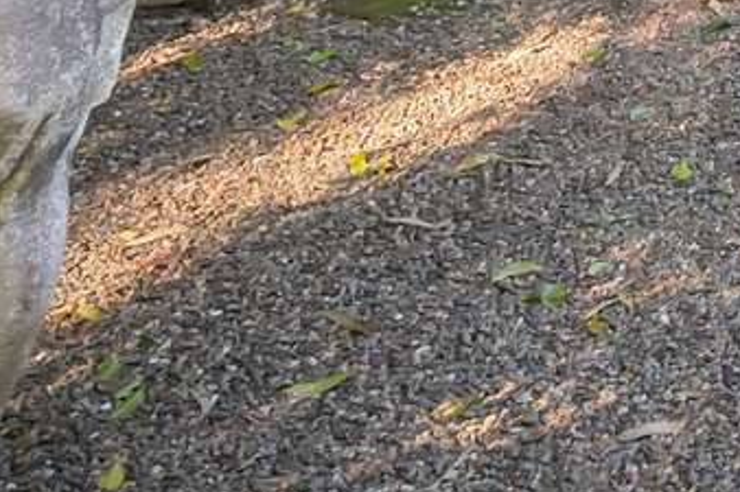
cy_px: -688
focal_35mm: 91
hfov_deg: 16.3
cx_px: 1537
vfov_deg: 12.1
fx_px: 1870
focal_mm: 16
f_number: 14
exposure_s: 1/20
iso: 400
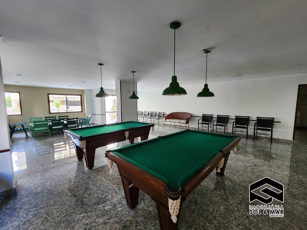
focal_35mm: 13
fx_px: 115
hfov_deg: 106.2
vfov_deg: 89.9
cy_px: 115
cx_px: 154
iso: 400
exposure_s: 1/60
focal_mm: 2.2
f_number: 2.2
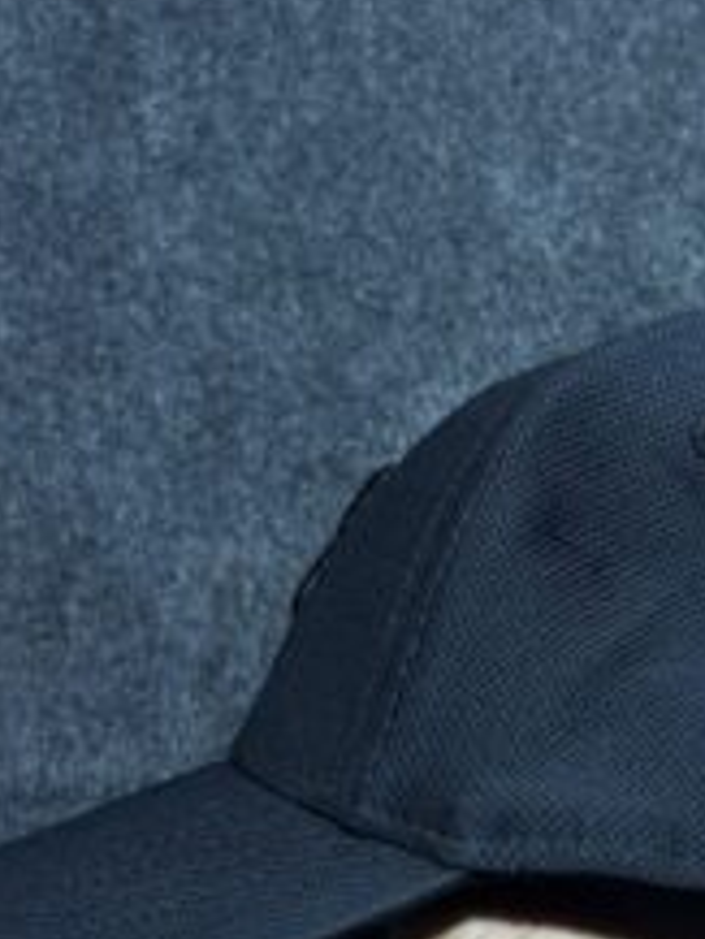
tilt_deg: -52.3
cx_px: 683
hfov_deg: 22.2
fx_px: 1736
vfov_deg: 30.2
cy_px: 530
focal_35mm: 64
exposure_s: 1/100
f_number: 1.5
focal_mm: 5.7
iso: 125
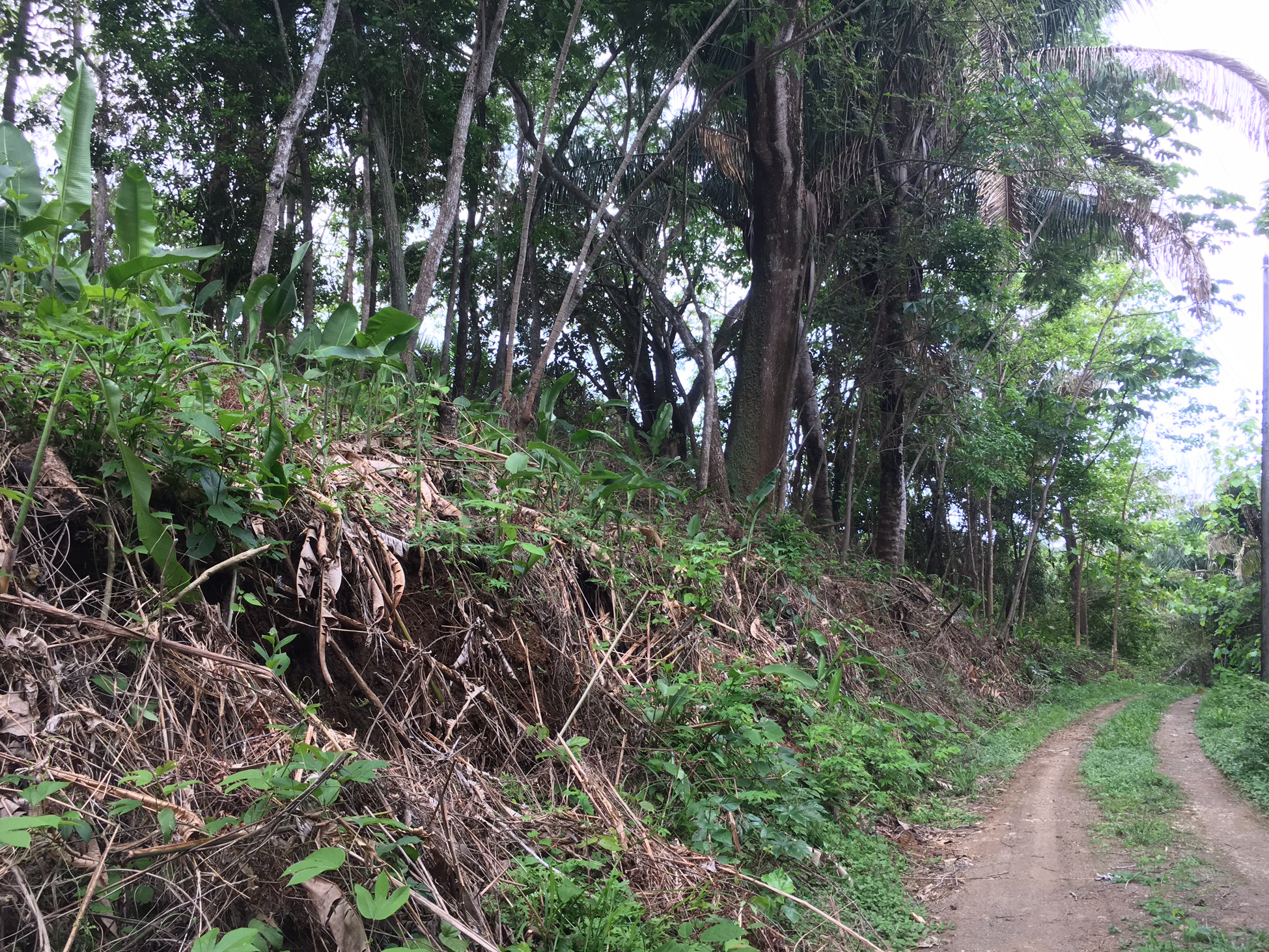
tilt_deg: +7.3
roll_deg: +2.7
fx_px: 1100
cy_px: 488
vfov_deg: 46.8
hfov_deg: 60.0
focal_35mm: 30
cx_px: 630
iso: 40
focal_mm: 4.15
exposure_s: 1/120
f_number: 2.2
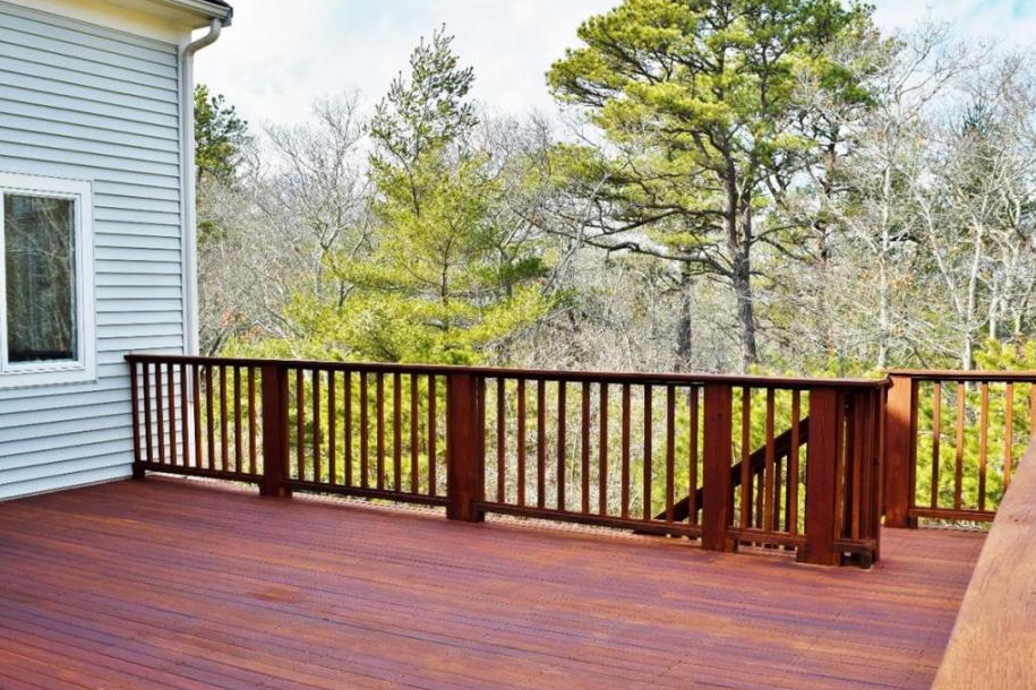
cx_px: 490
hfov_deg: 55.8
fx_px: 978
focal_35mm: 34
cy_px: 376
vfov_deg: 38.9
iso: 200
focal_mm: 18
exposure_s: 1/250
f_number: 8
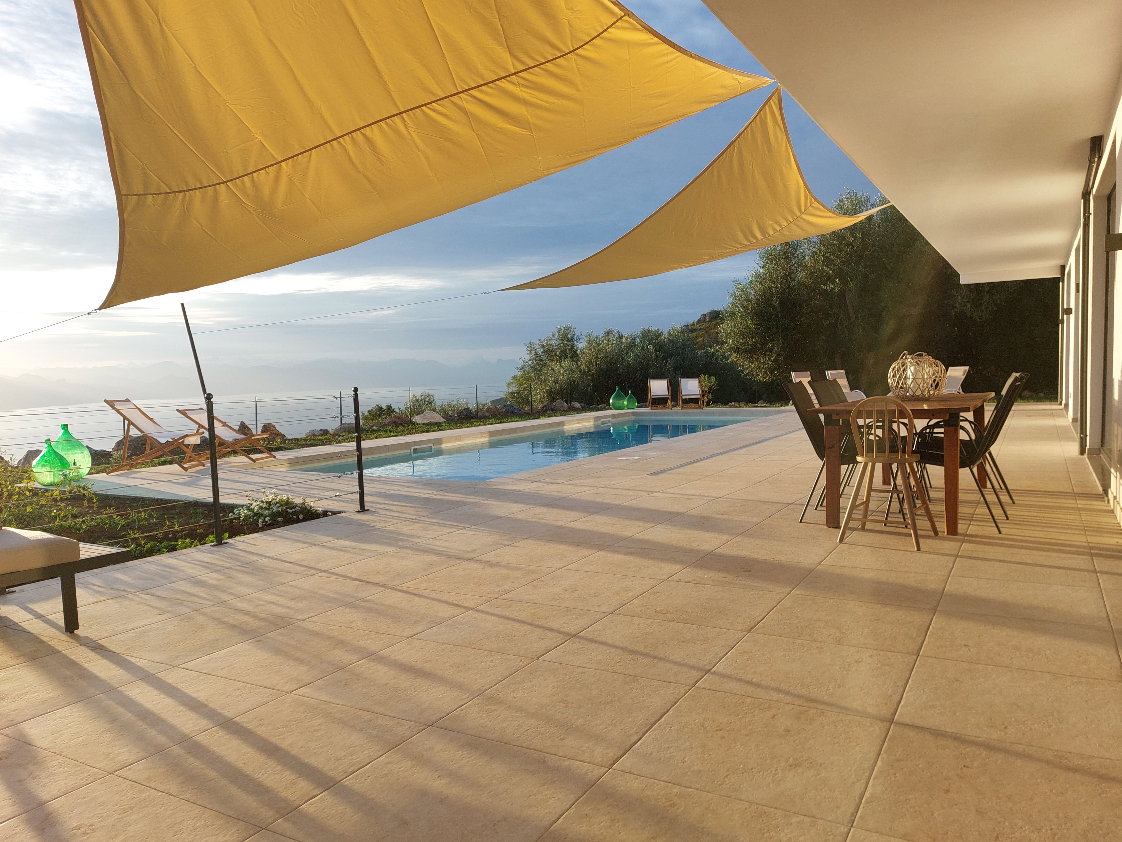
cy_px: 421
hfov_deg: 71.6
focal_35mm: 24
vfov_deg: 56.8
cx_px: 561
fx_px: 778
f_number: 1.8
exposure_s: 1/318
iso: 25
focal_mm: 5.23
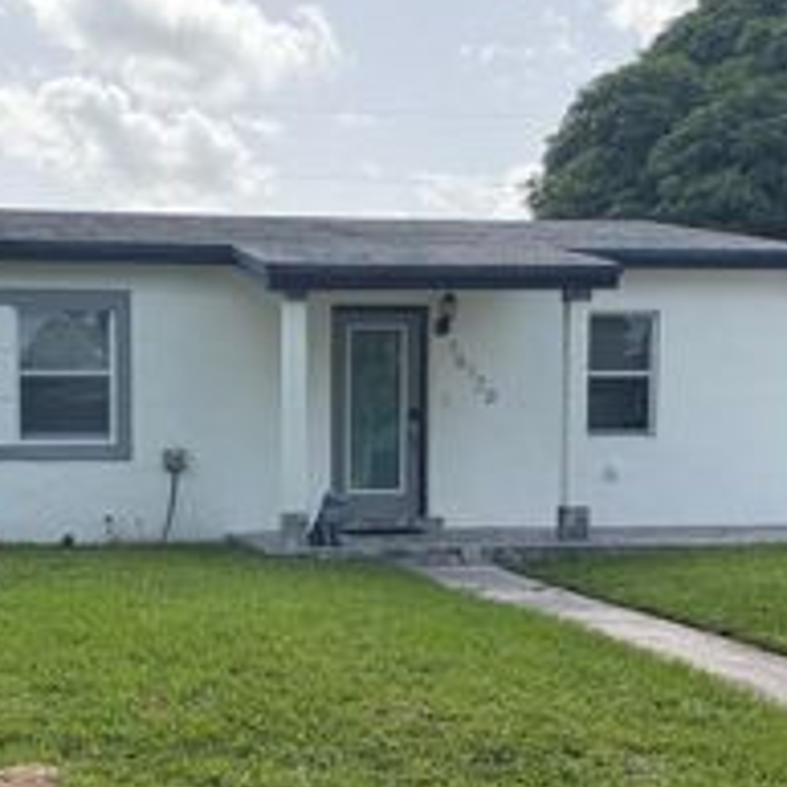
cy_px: 520
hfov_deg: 30.6
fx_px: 1415
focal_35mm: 55
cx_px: 208
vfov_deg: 30.9
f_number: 1.78
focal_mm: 6.76
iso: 100
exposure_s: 1/5319
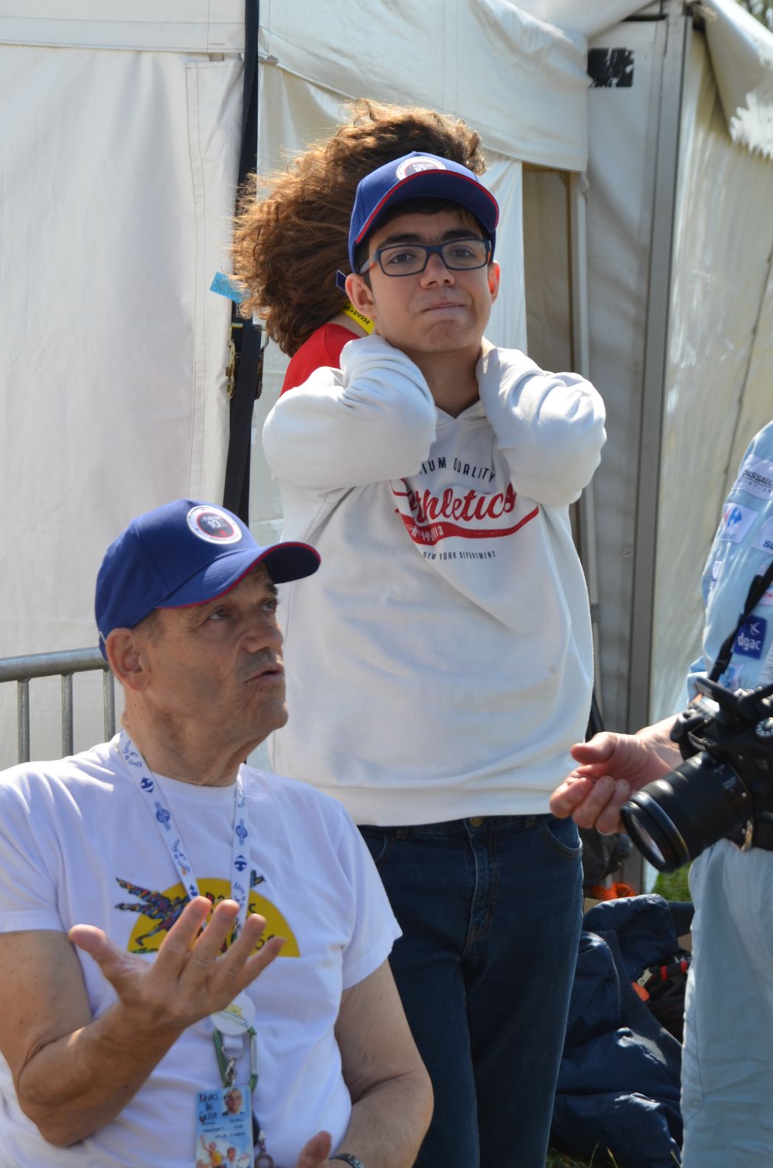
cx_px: 376
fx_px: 3042
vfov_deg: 21.7
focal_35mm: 94
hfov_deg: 14.5
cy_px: 564
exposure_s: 1/640
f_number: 6.3
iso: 200
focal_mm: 60
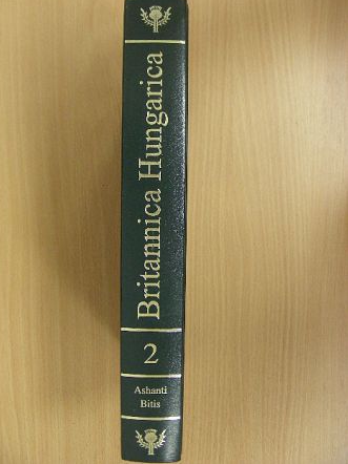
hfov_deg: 36.8
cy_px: 227
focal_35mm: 39
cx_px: 170
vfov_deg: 47.9
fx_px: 523
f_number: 3.5
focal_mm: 6.3
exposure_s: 1/12.1
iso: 200
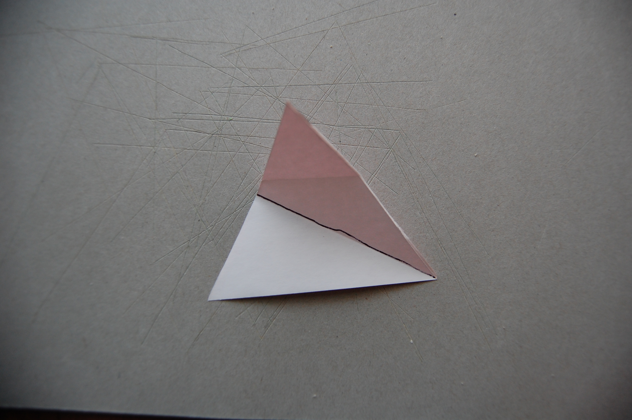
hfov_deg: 67.4
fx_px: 474
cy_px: 210
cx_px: 316
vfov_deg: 47.8
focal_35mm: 27
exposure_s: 1/60
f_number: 4
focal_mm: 18
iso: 400
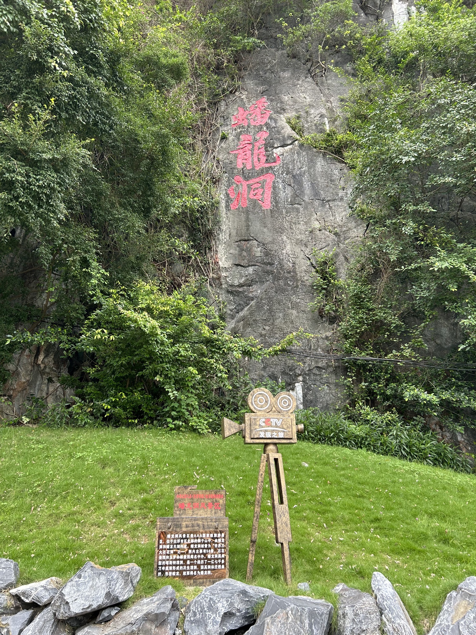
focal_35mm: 26
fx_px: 477
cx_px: 238
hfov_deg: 53.1
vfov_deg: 67.3
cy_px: 318
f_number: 1.5
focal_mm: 5.7
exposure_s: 1/340
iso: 50
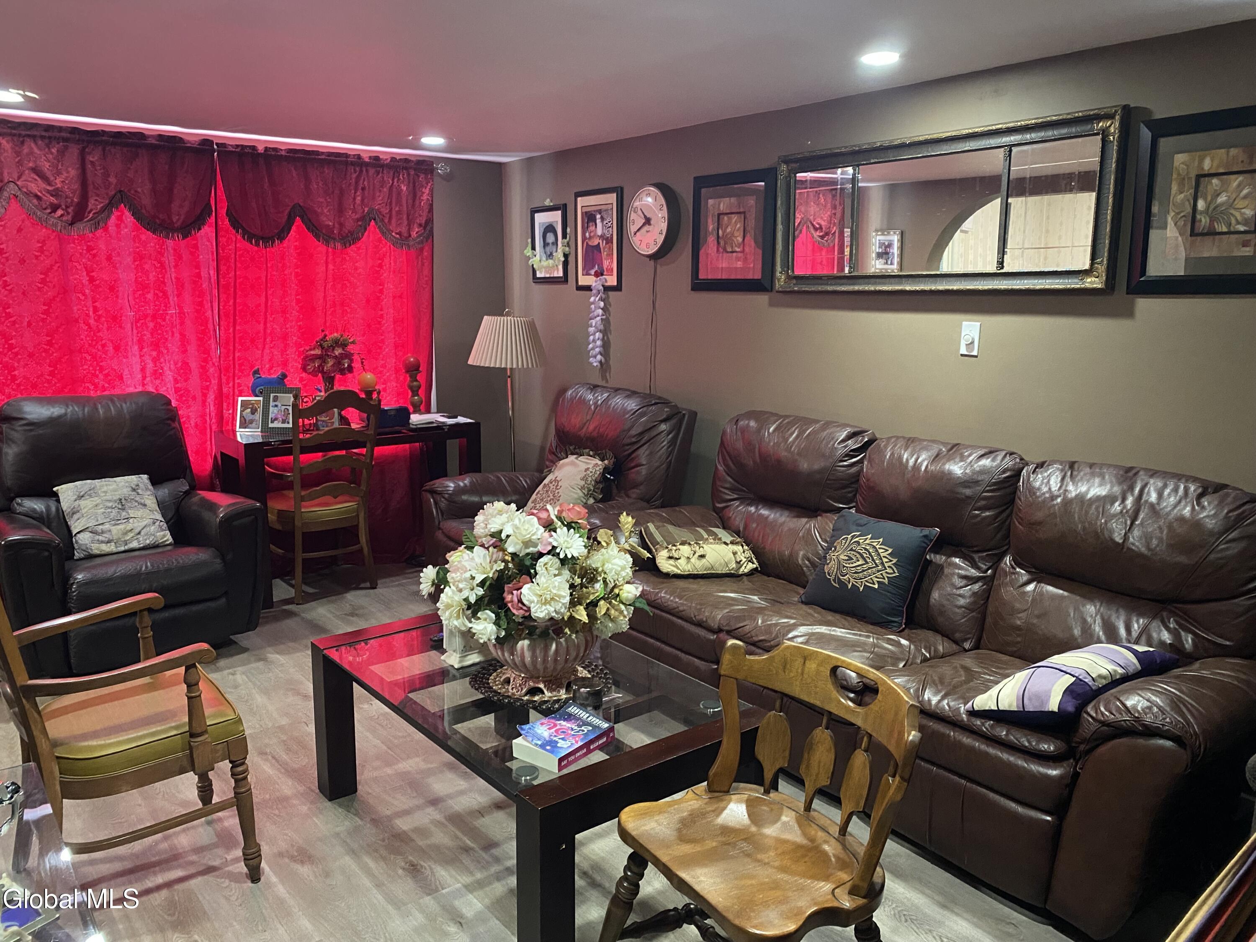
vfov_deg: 53.1
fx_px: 943
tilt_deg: -10.6
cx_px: 628
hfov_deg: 67.3
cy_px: 471
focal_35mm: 26
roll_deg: +0.5
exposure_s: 1/30
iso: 500
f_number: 1.8
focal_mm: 4.25
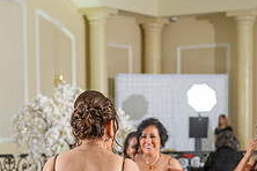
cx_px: 109
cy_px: 220
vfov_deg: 9.4
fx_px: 1028
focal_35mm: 144
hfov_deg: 14.2
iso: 800
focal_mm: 55
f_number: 4
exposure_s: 1/160
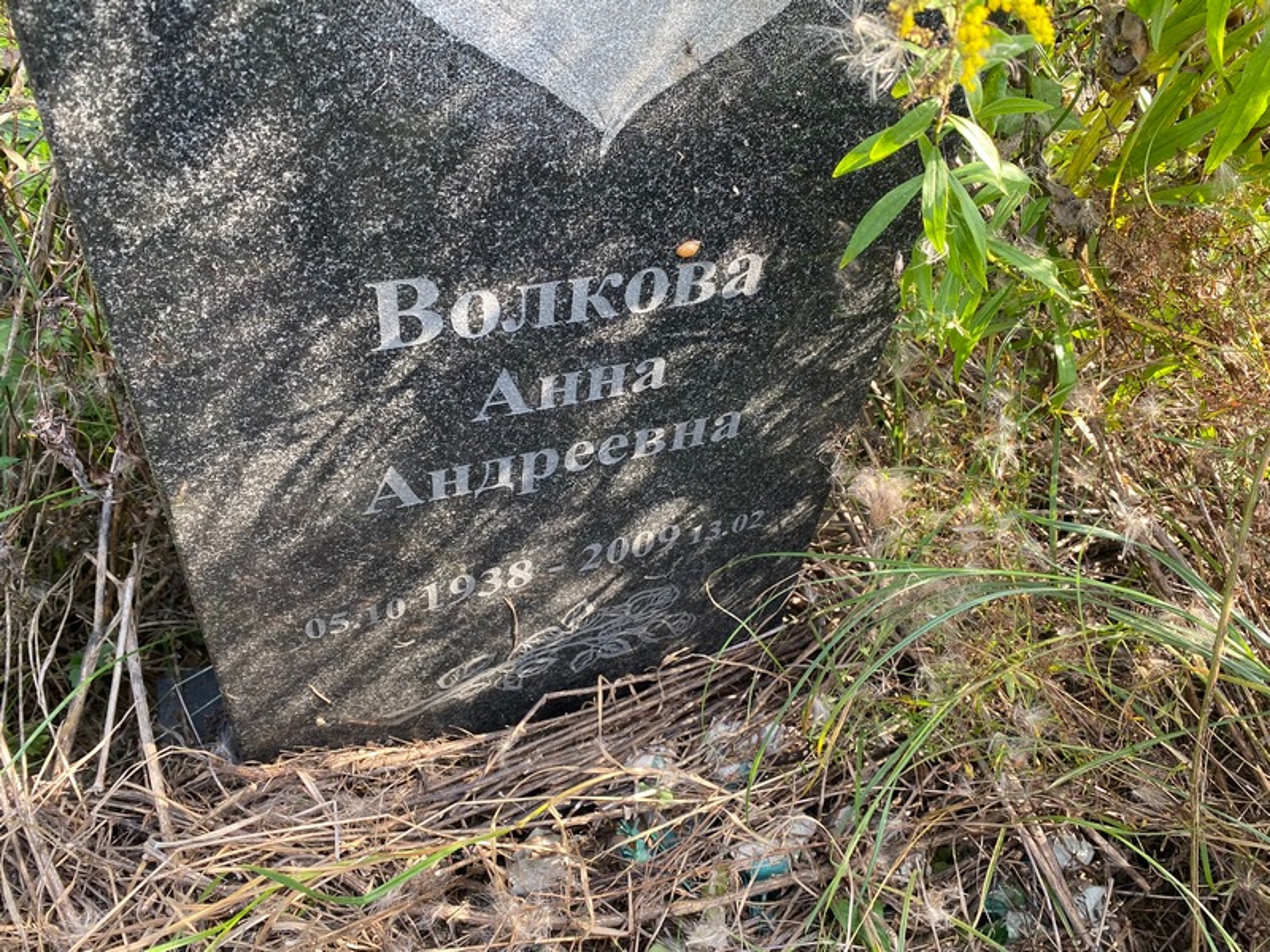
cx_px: 635
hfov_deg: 67.3
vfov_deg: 53.1
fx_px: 954
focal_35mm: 26
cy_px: 476
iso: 64
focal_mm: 4.25
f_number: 1.8
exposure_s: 1/121
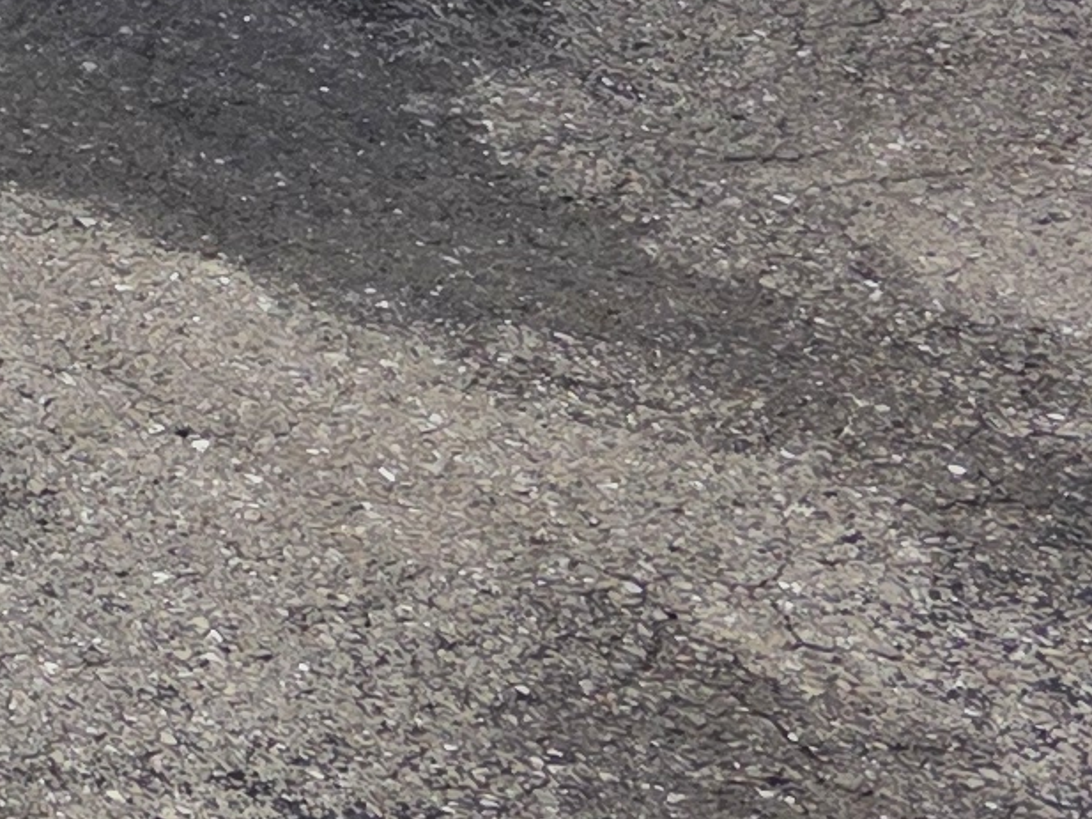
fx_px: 4701
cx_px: -2441
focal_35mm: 149
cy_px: -1272
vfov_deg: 8.8
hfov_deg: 9.5
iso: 80
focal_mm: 6.3
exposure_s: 1/7944
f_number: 1.7
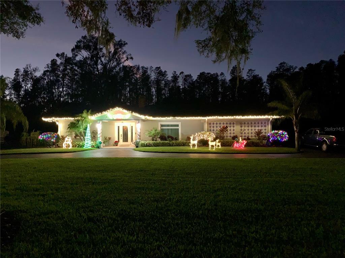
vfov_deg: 53.0
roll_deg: +0.5
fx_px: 259
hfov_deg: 67.3
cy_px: 129
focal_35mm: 26
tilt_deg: +1.1
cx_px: 172
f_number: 1.8
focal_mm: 4.25
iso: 640
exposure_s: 1/4
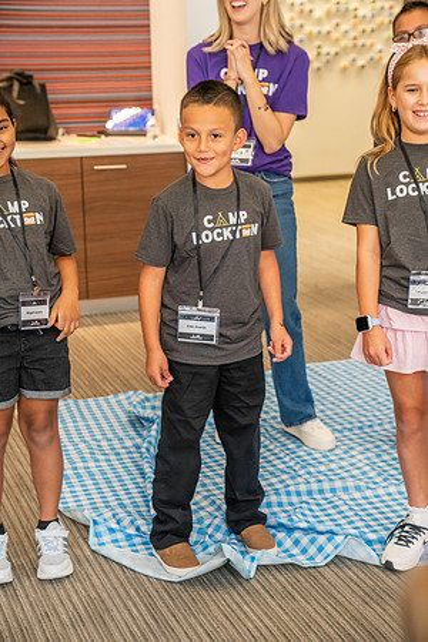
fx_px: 1248
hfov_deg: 19.5
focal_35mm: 70
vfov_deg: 28.8
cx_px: 214
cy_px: 321
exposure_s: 1/160
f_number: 4
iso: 4000
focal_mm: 70
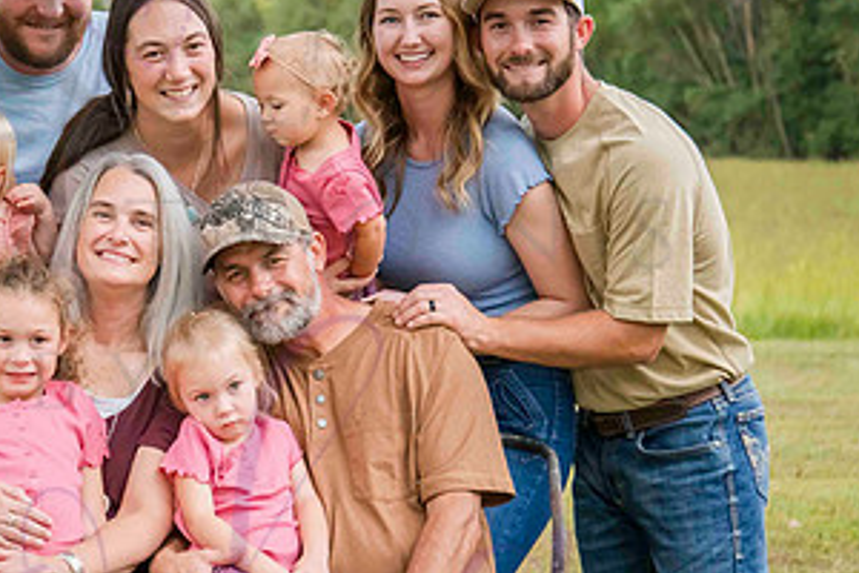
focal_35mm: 150
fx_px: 3579
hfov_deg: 13.6
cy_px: 329
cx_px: 227
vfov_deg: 9.1
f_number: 4.5
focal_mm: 70
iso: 400
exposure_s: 1/640
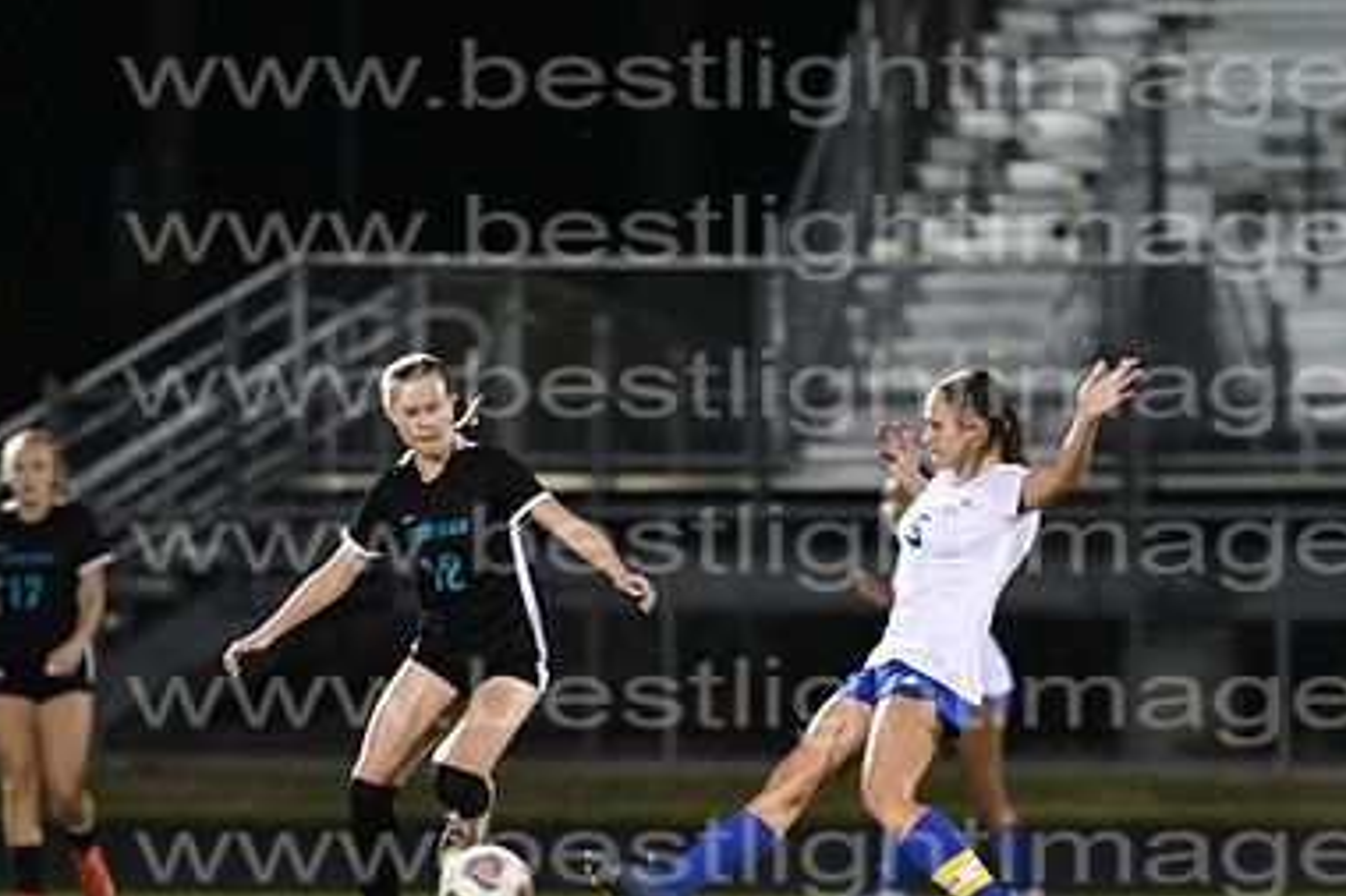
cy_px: 625
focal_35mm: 458
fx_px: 17116
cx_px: 939
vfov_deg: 3.0
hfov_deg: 4.5
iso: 5600
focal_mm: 200
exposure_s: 1/800
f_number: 2.8
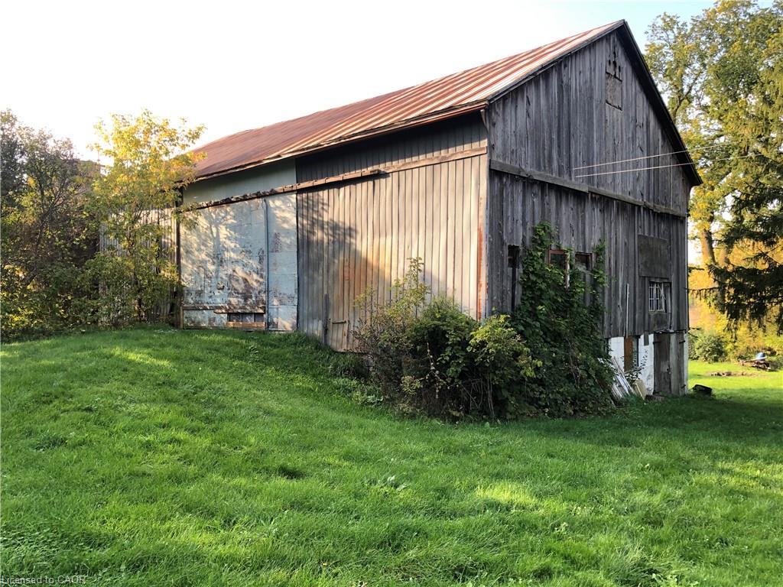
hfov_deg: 63.4
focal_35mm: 28
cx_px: 392
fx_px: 633
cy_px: 294
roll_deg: +1.0
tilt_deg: +0.2
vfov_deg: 49.7
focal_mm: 3.99
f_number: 1.8
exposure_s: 1/120
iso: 25
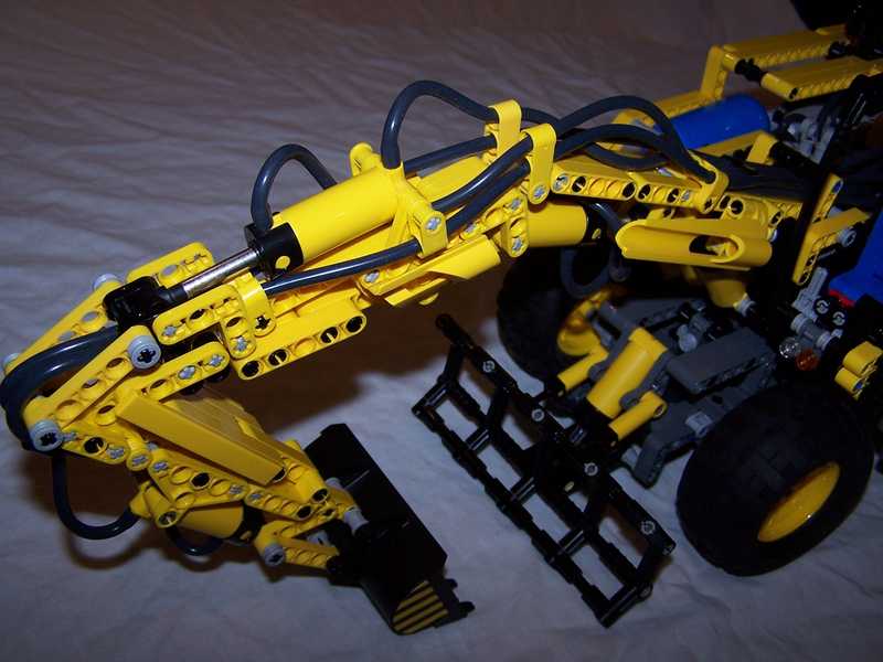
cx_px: 442
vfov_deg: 37.7
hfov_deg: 49.0
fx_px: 969
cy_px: 331
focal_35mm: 38
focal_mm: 6.3
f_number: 2.8
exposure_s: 1/60
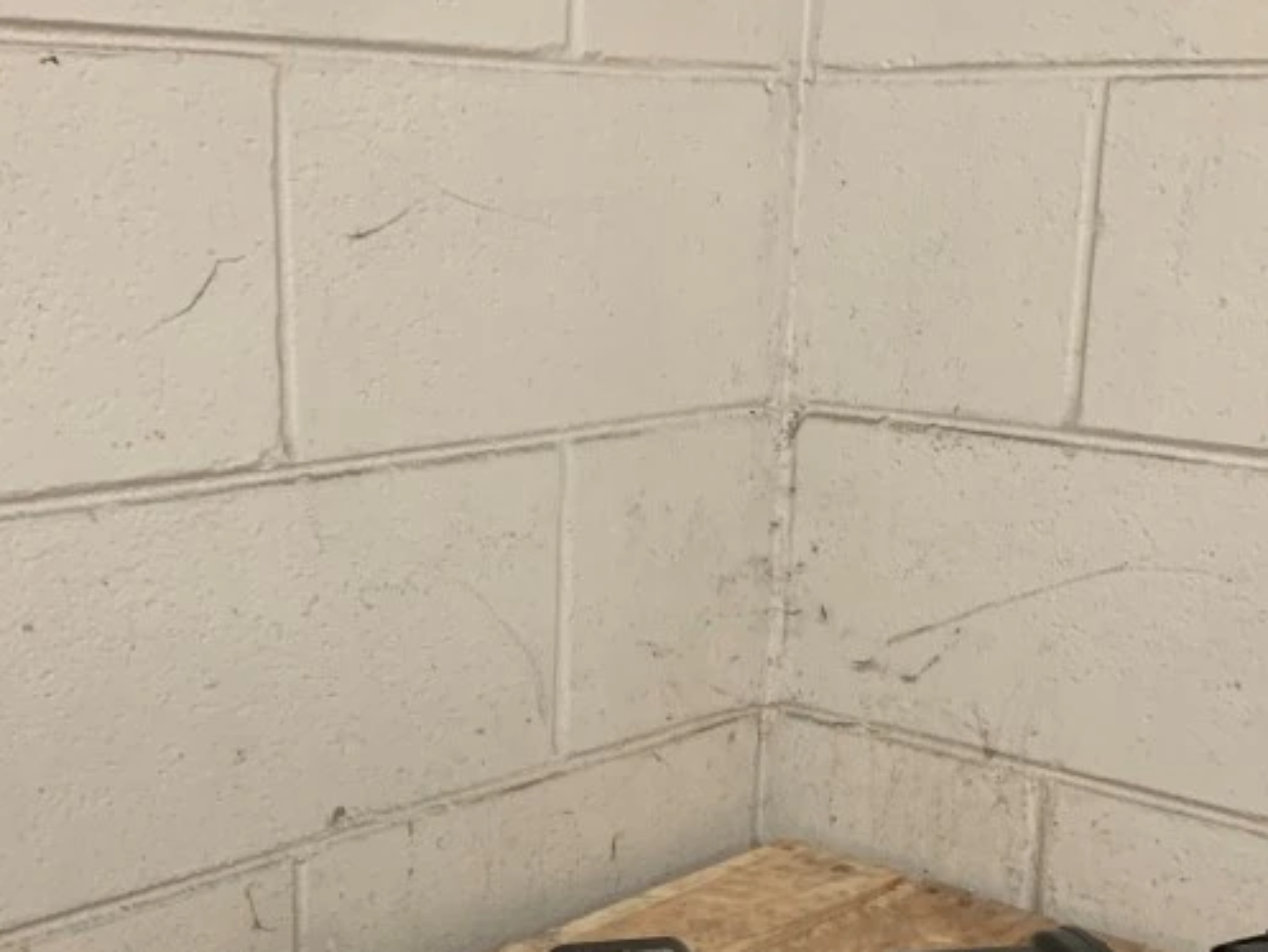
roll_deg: -0.6
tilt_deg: -17.9
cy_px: 755
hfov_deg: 36.1
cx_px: 570
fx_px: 1942
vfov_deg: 27.0
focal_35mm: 53
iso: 200
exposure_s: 1/60
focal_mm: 4.25
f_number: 1.8
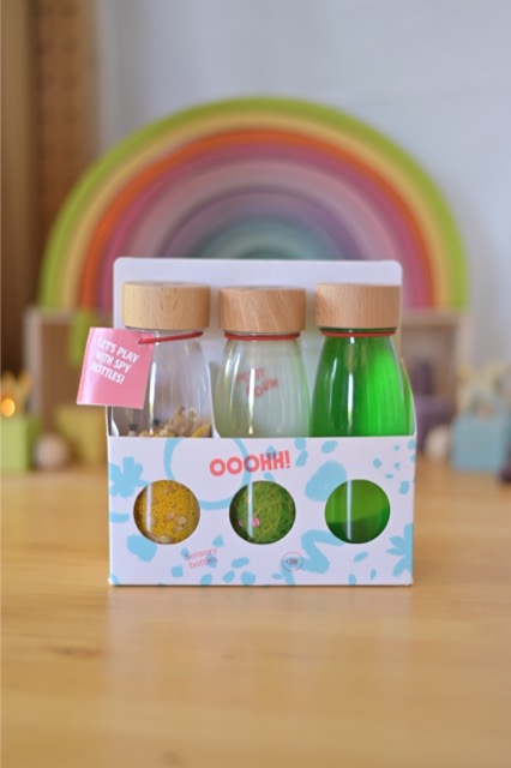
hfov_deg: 27.0
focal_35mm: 50
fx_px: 1066
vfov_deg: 39.6
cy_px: 384
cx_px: 256
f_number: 1.8
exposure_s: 1/60
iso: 100
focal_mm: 50
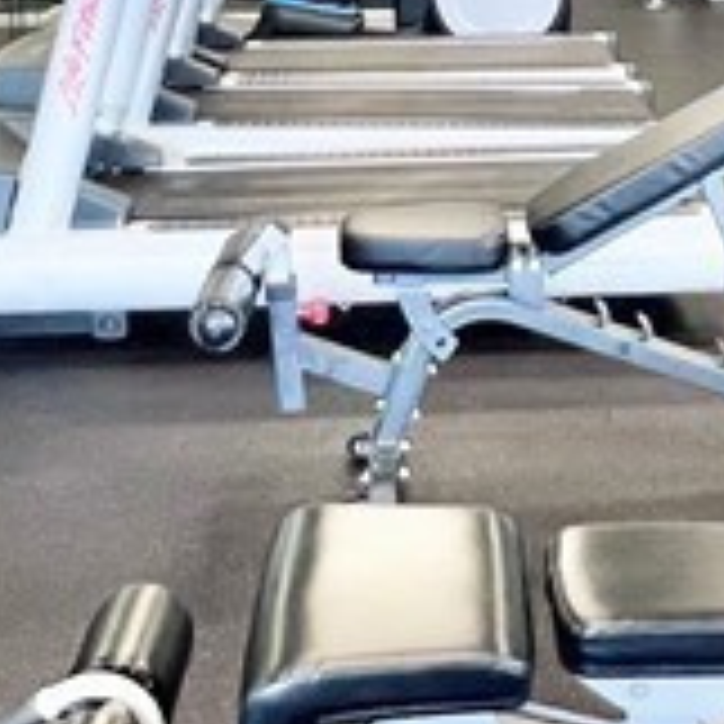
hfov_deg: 23.6
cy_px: -202
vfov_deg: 21.5
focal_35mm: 73
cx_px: 477
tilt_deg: -0.6
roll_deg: +0.9
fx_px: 1727
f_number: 1.8
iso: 160
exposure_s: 1/60
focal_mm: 1.57
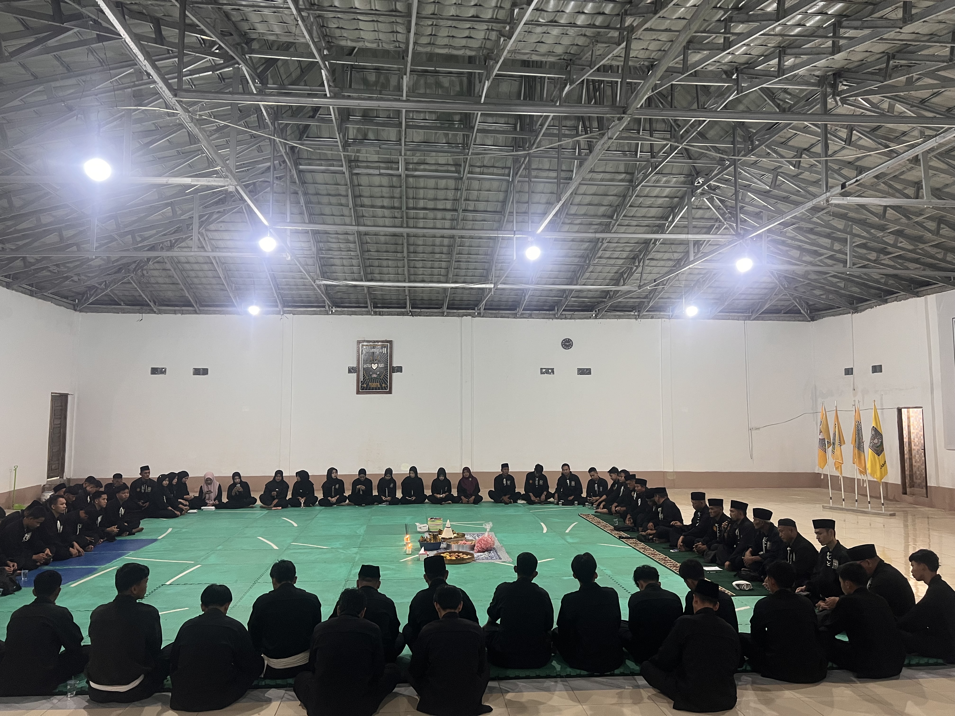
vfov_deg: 53.1
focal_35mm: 26
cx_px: 478
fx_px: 717
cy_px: 358
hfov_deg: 67.3
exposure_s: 1/50
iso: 160
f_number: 1.5
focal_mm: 5.7
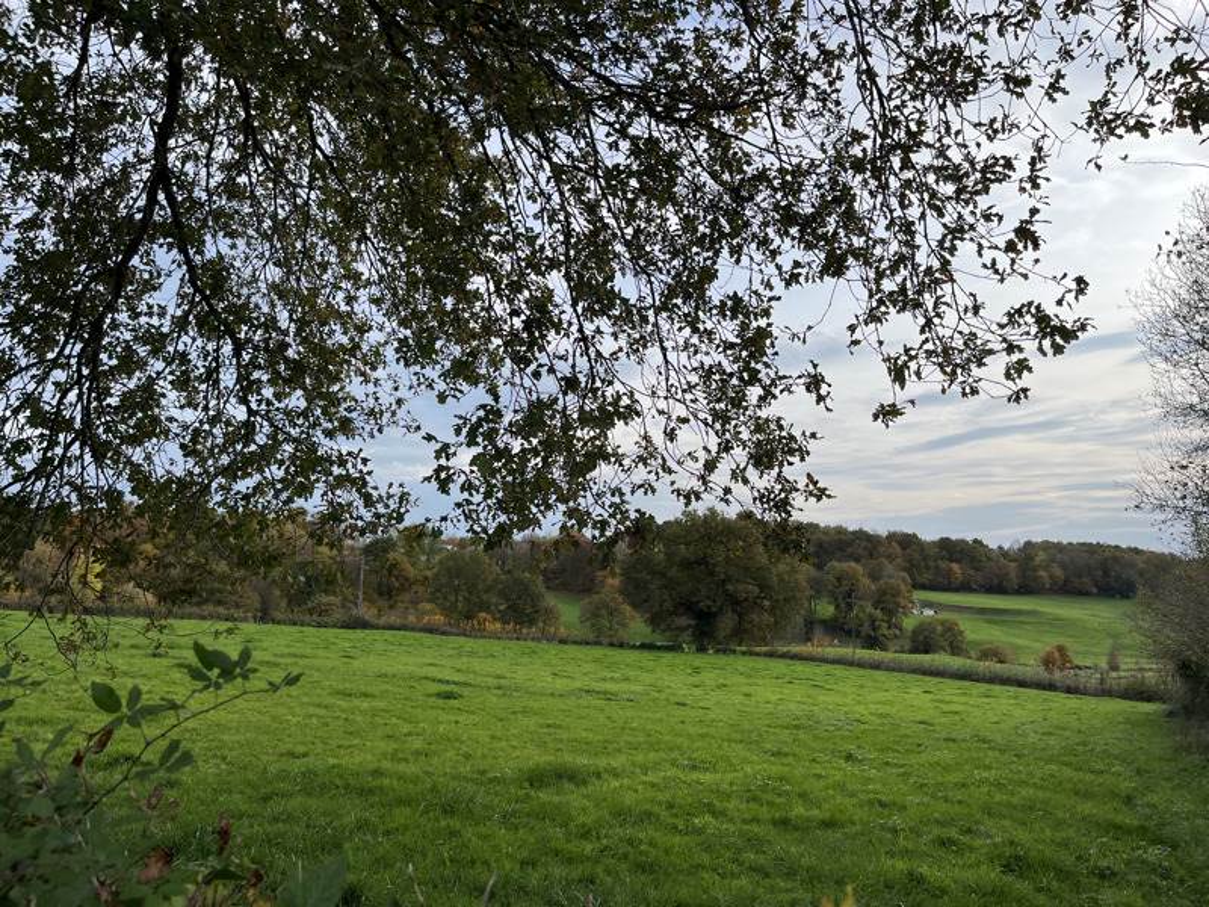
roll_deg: -0.1
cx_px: 604
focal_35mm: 26
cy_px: 454
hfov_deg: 67.3
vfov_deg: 53.1
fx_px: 908
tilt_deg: +5.6
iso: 50
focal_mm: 5.1
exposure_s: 1/1721
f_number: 1.6
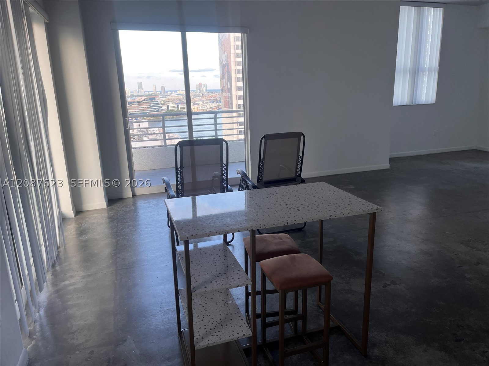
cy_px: 183
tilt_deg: -14.2
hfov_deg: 67.3
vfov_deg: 53.1
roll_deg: +1.0
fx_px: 367
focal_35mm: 26
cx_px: 244
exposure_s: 1/121
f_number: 1.6
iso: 64
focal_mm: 5.1
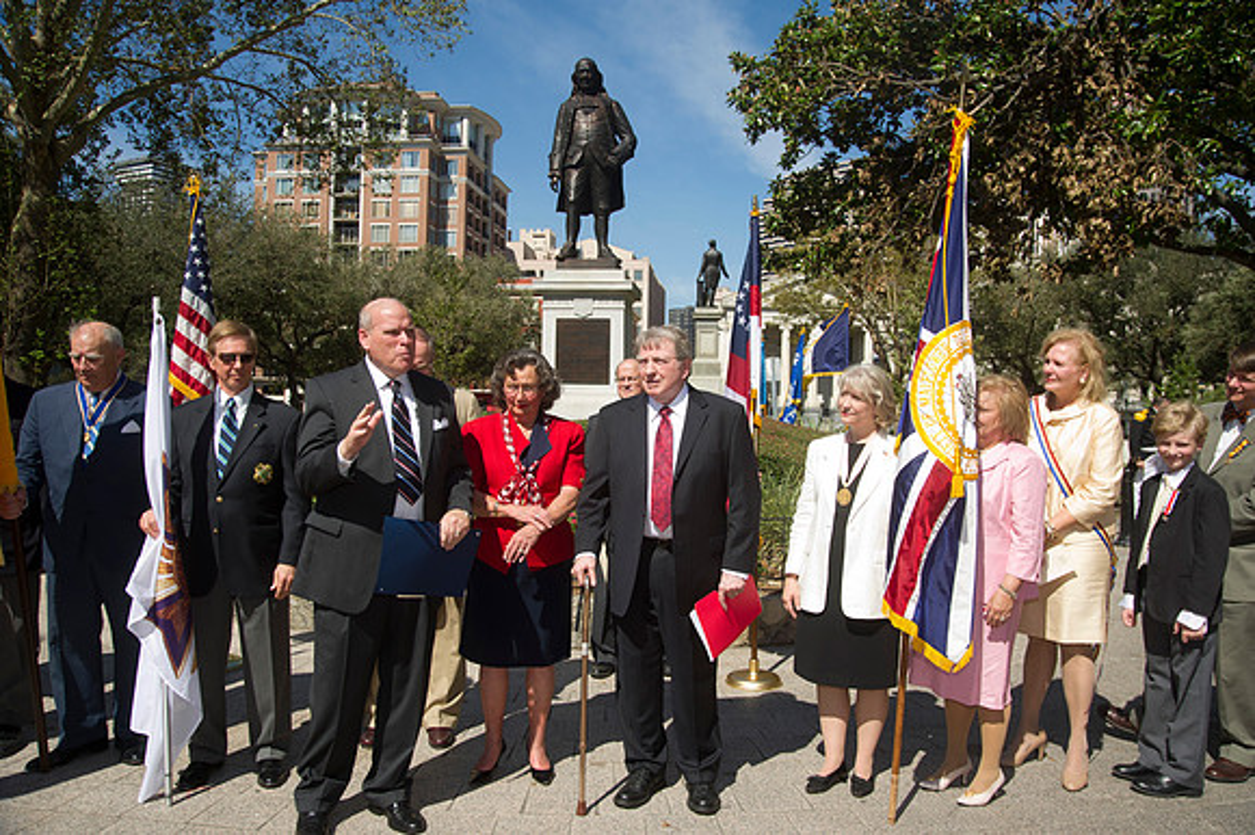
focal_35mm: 28
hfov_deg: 65.5
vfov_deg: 46.4
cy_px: 418
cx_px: 628
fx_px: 976
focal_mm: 28
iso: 200
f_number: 8
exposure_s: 1/320
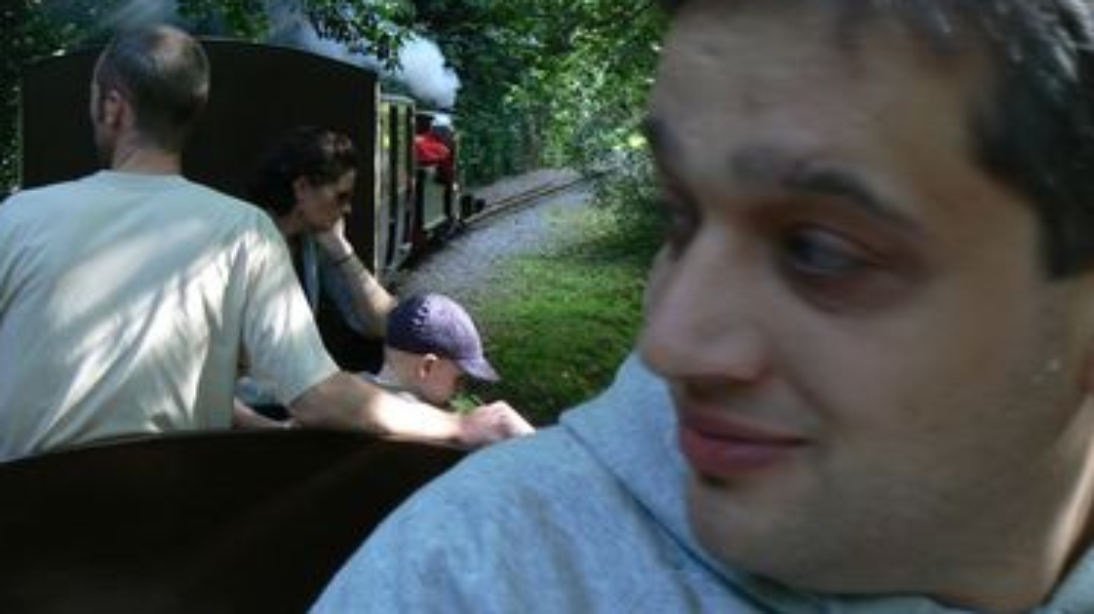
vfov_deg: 28.2
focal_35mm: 42
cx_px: 515
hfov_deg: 48.4
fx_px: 1218
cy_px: 213
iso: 80
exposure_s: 1/30
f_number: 3.6
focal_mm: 6
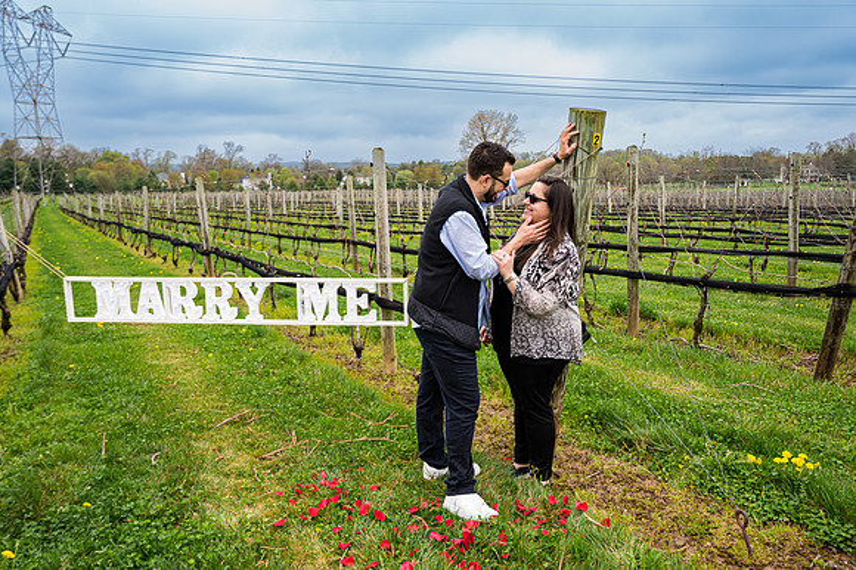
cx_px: 429
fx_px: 694
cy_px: 282
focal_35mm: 29
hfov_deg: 63.3
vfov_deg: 44.6
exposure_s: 1/200
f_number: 4
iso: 64
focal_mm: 27.5
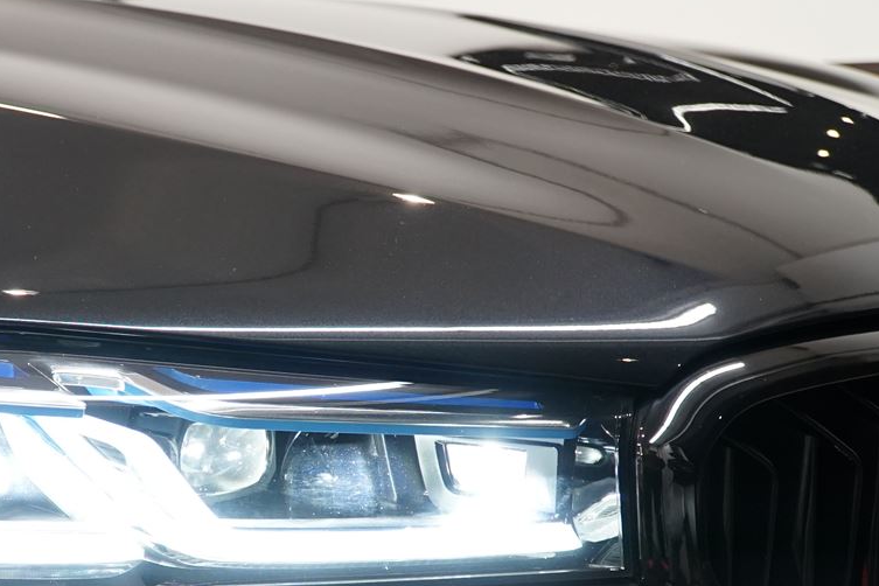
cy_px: 450
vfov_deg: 19.8
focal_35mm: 68
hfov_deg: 29.0
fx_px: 1660
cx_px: 181
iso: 640
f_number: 4
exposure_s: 1/60
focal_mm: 27
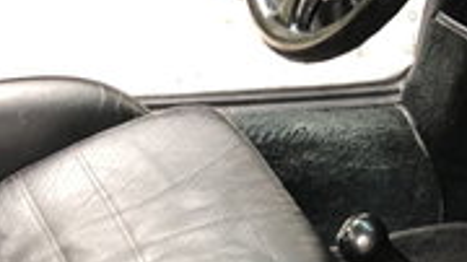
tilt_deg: -41.4
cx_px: 246
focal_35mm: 130
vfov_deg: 8.7
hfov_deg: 16.5
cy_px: 563
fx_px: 1609
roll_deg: -6.3
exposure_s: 1/20
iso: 40
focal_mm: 3.99
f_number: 1.8
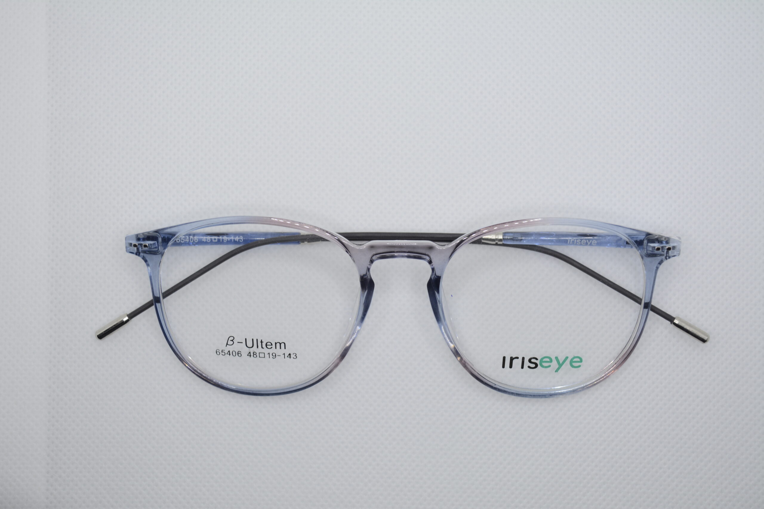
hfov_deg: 36.9
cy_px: 254
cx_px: 382
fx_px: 1146
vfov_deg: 25.1
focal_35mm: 54
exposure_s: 1/125
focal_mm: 36
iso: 200
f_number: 5.6
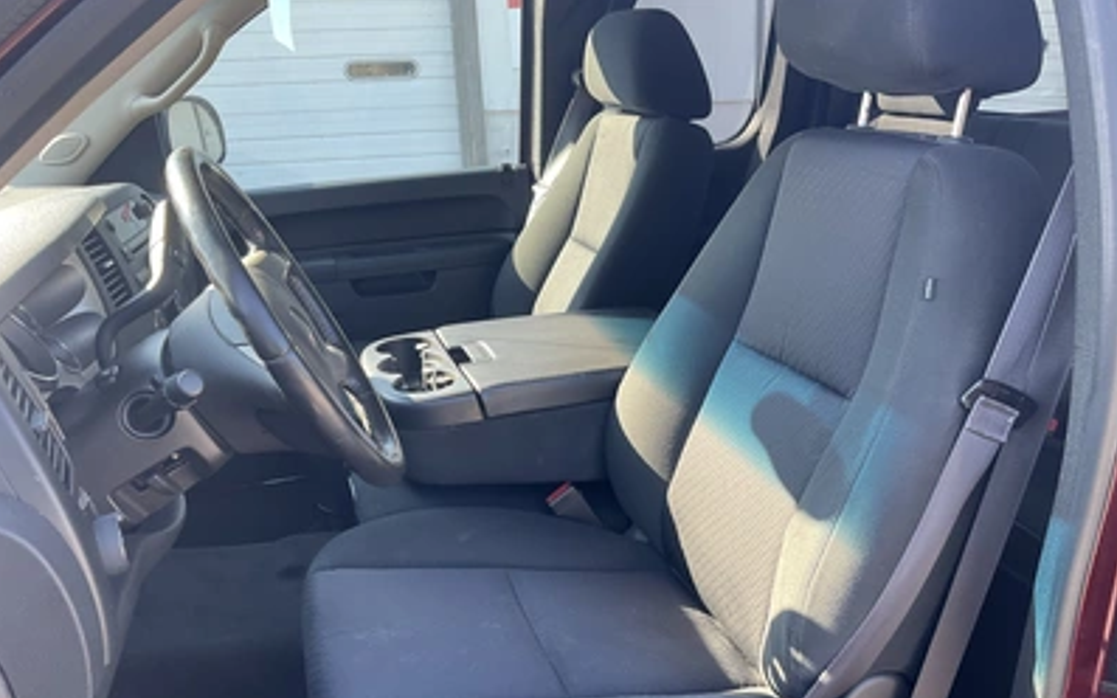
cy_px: 419
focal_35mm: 31
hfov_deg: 61.2
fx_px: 944
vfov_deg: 40.4
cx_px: 557
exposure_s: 1/122
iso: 32
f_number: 1.8
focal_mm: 3
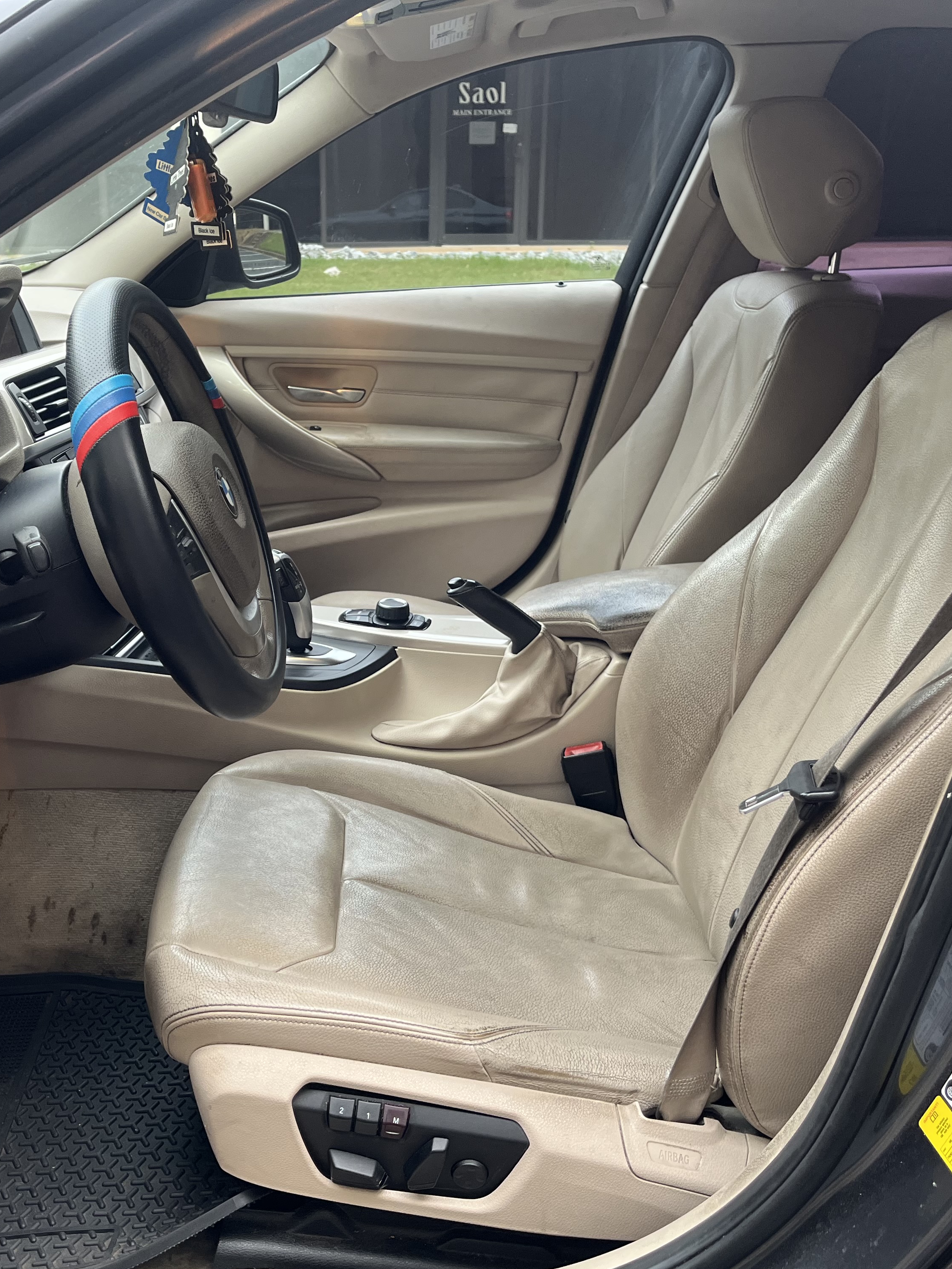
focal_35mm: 35
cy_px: 640
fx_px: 1284
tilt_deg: -19.5
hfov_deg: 40.3
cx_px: 340
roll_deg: +0.9
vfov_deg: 52.6
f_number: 1.6
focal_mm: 5.1
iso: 125
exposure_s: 1/121
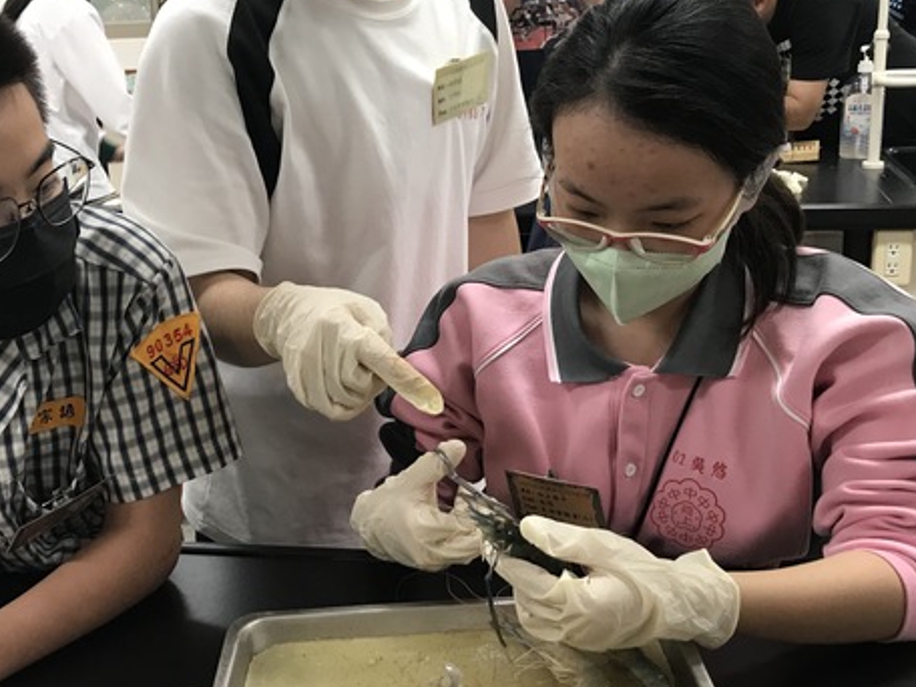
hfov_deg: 43.8
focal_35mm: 43
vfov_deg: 33.6
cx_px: 408
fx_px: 1138
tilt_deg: -17.0
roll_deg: +3.4
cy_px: 371
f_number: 1.8
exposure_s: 1/20
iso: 32
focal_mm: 3.99
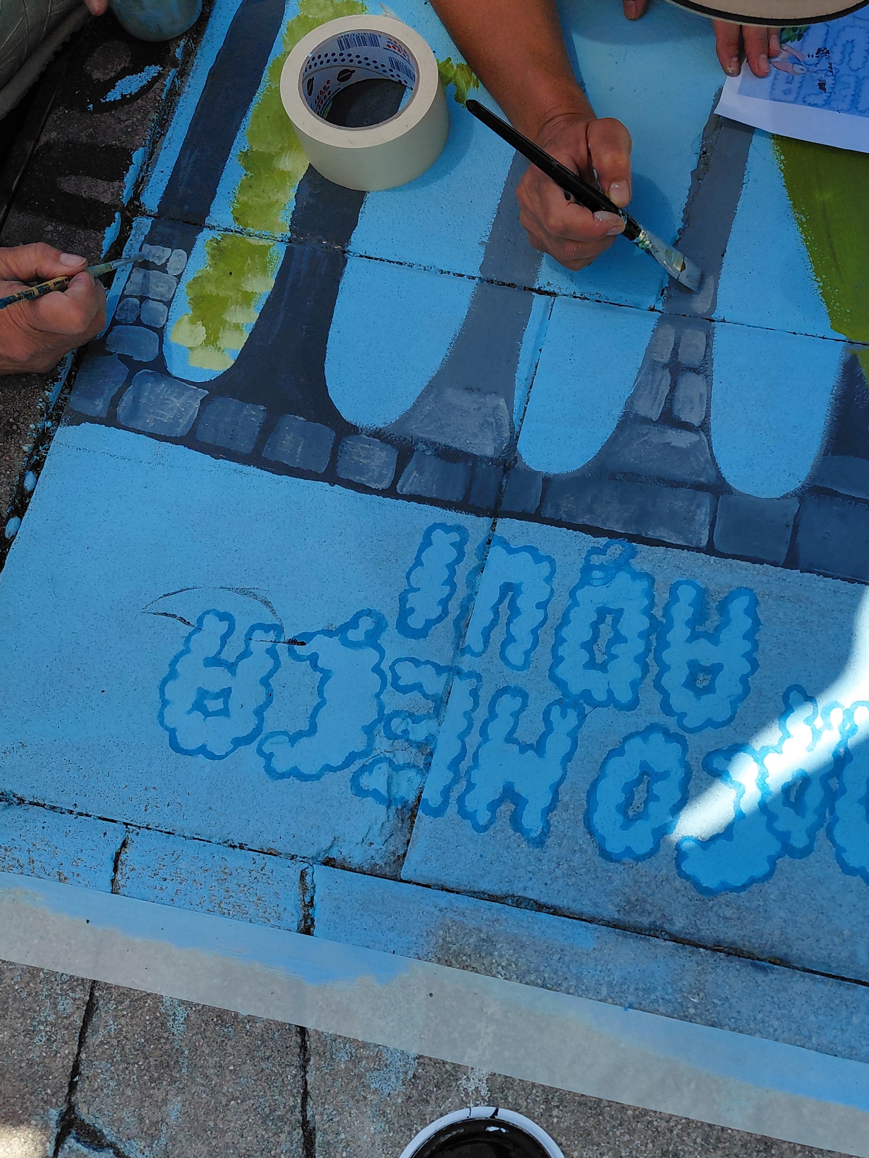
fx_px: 1238
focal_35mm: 37
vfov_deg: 50.1
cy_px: 577
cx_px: 630
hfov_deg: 37.9
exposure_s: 1/2153
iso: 50
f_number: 1.8
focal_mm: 4.69
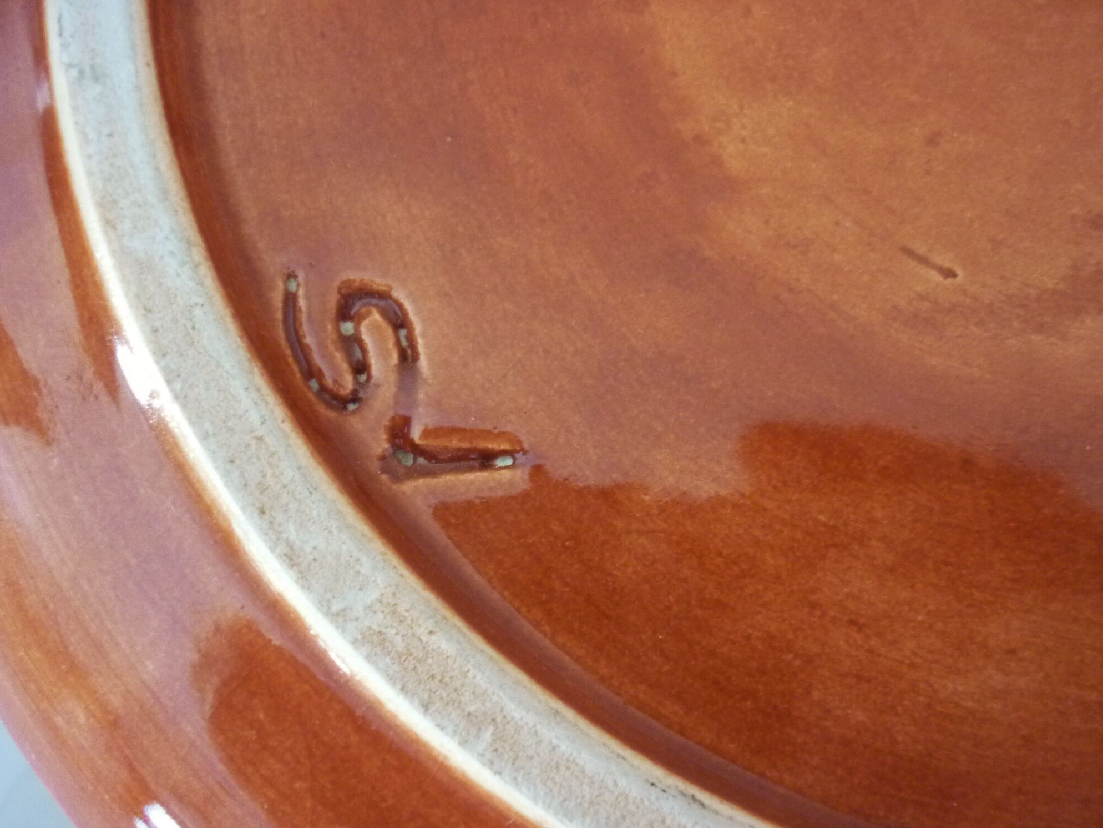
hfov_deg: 54.0
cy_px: 404
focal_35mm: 34
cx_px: 553
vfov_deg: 41.8
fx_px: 1083
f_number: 2.8
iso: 400
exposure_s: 1/10
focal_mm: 5.5
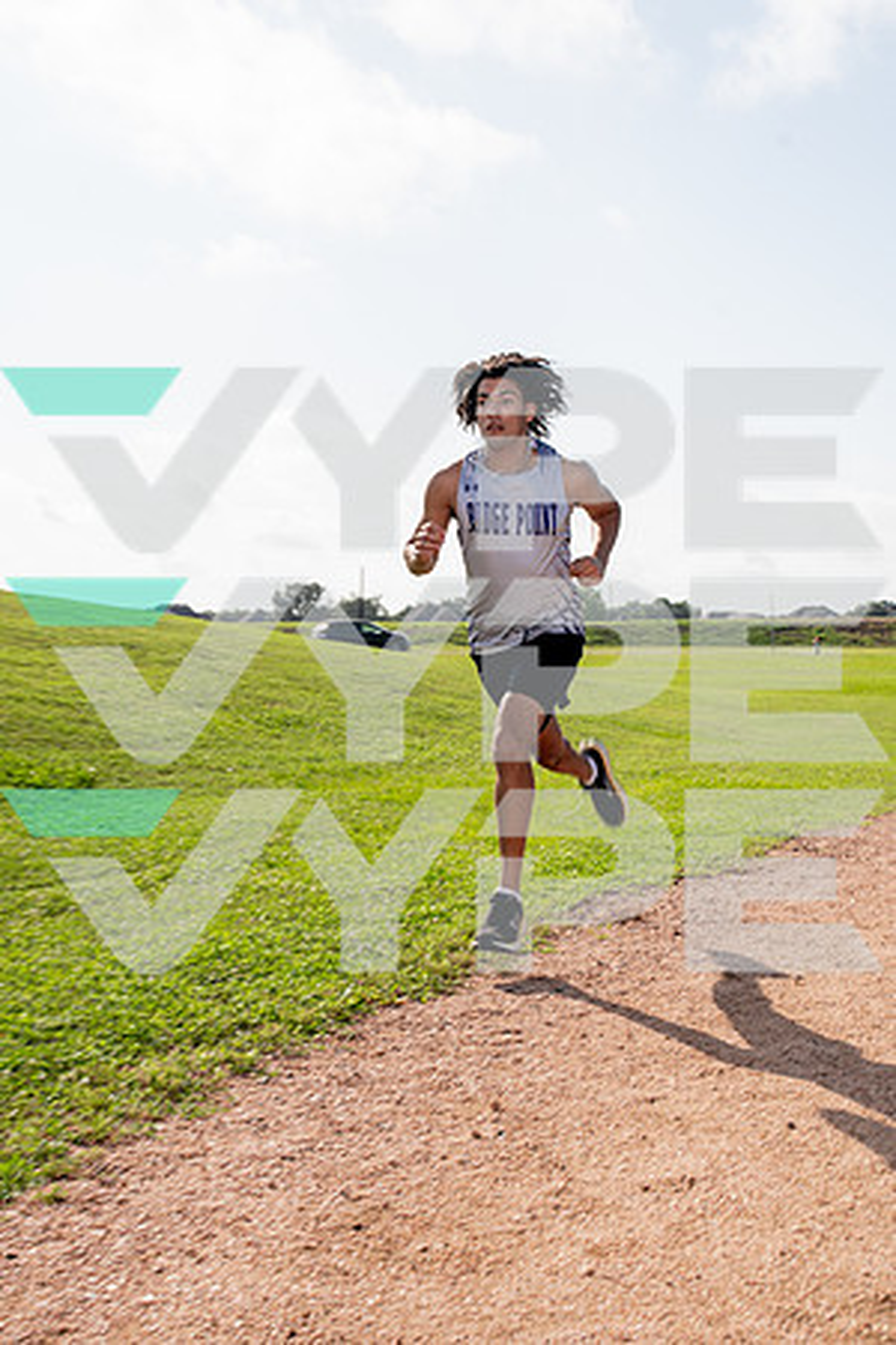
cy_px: 672
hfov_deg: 28.1
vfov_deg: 41.1
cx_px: 448
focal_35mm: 48
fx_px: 1792
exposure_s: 1/250
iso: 100
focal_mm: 48
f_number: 8
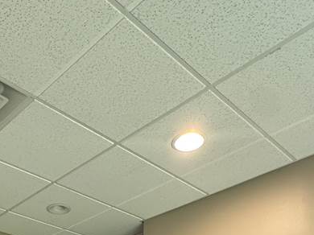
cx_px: 64
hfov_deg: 39.7
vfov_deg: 23.2
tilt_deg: +1.2
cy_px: 380
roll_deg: -0.3
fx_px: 417
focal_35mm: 46
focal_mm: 2.22
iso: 250
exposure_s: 1/60
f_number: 2.2
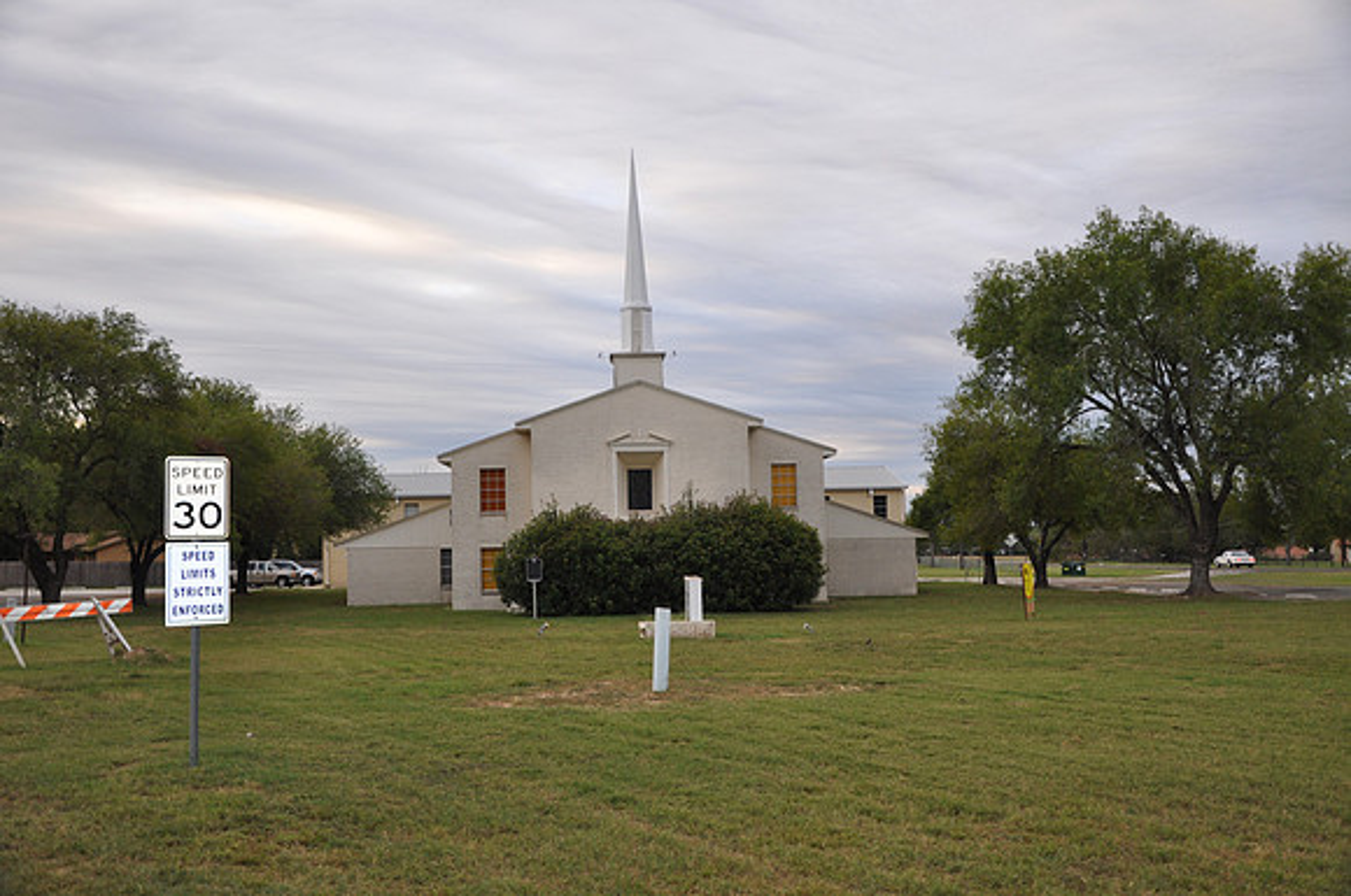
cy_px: 448
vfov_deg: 36.8
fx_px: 1349
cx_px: 676
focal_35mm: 36
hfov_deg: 53.2
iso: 360
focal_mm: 24
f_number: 3.8
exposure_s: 1/200
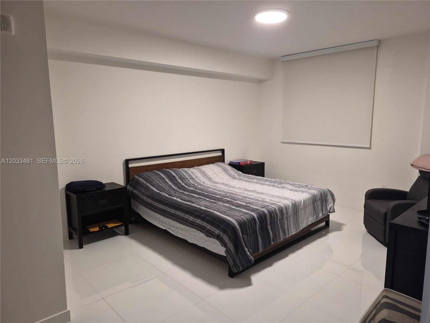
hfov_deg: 73.9
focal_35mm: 23
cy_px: 162
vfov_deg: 58.9
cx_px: 215
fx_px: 286
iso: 250
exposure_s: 1/54
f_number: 1.8
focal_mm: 5.4
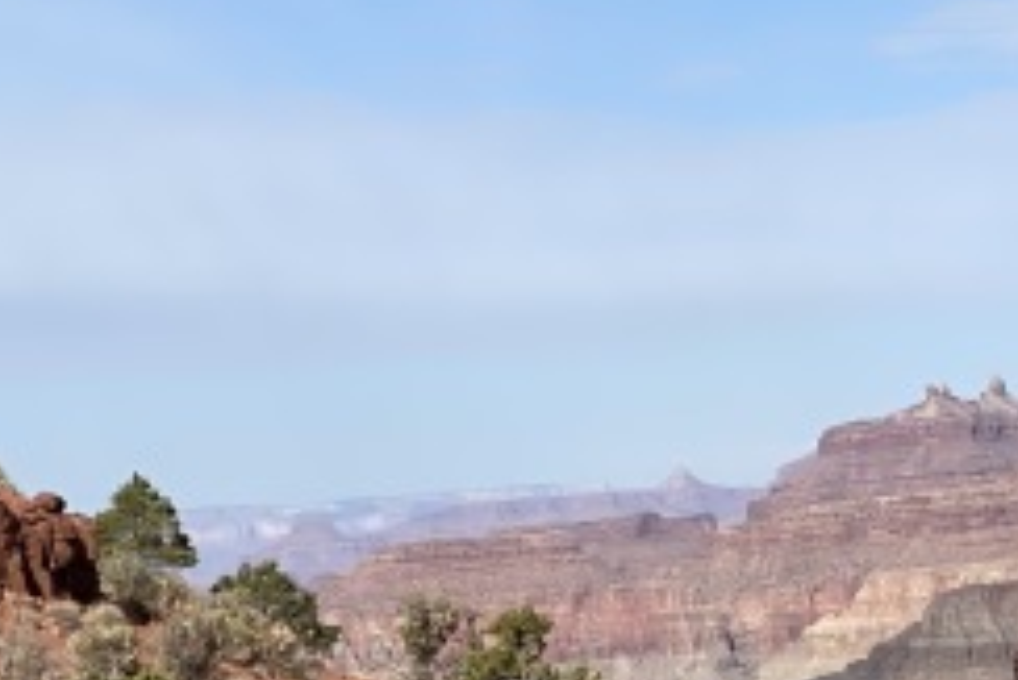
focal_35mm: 177
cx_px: 1202
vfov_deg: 7.6
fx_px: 5008
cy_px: 993
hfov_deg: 11.4
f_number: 2
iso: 20
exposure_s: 1/1916
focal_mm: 6
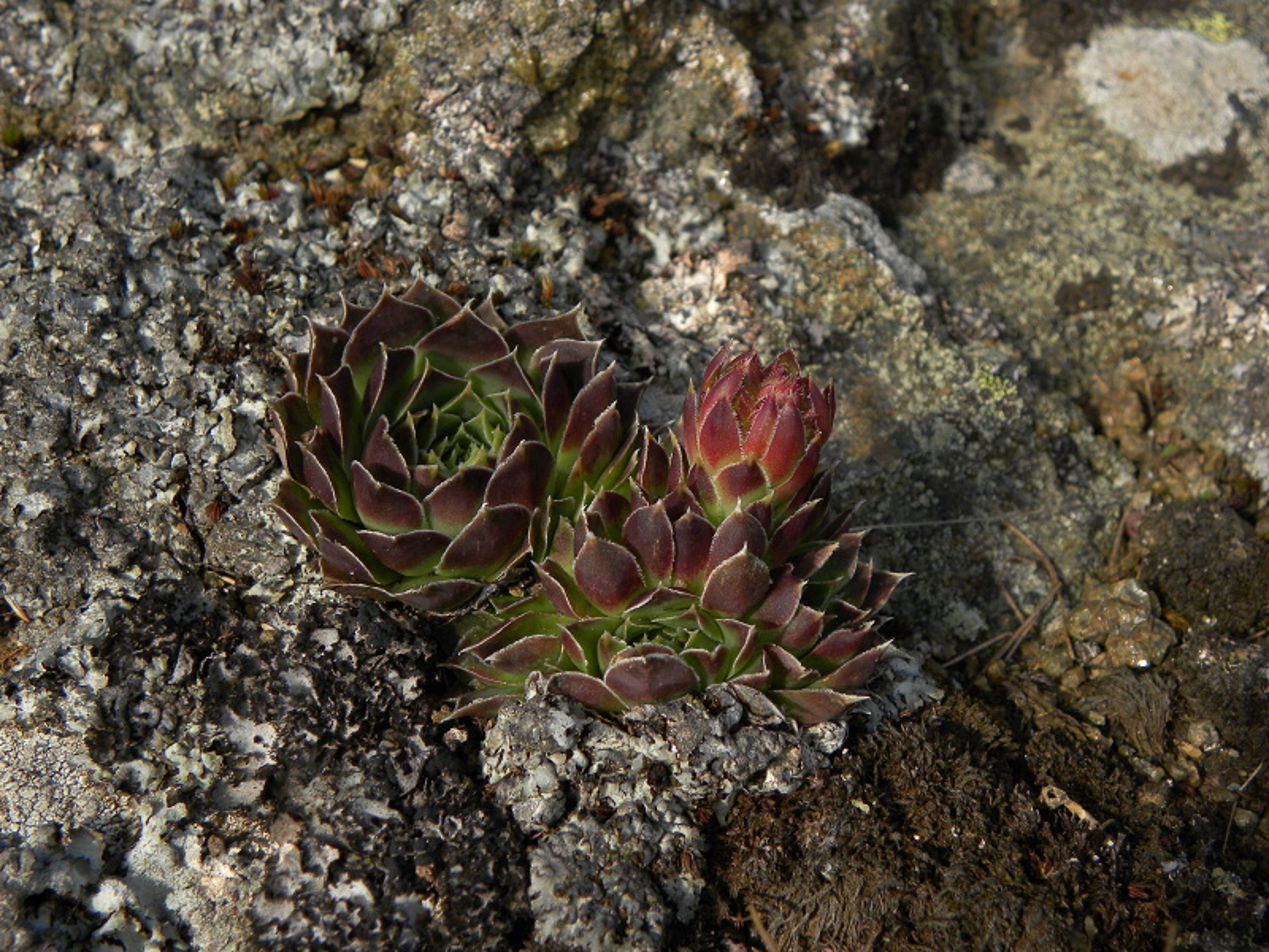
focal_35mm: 46
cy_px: 476
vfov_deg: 31.5
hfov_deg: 41.2
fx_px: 1686
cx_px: 634
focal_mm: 8.2
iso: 100
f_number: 3.5
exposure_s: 1/640
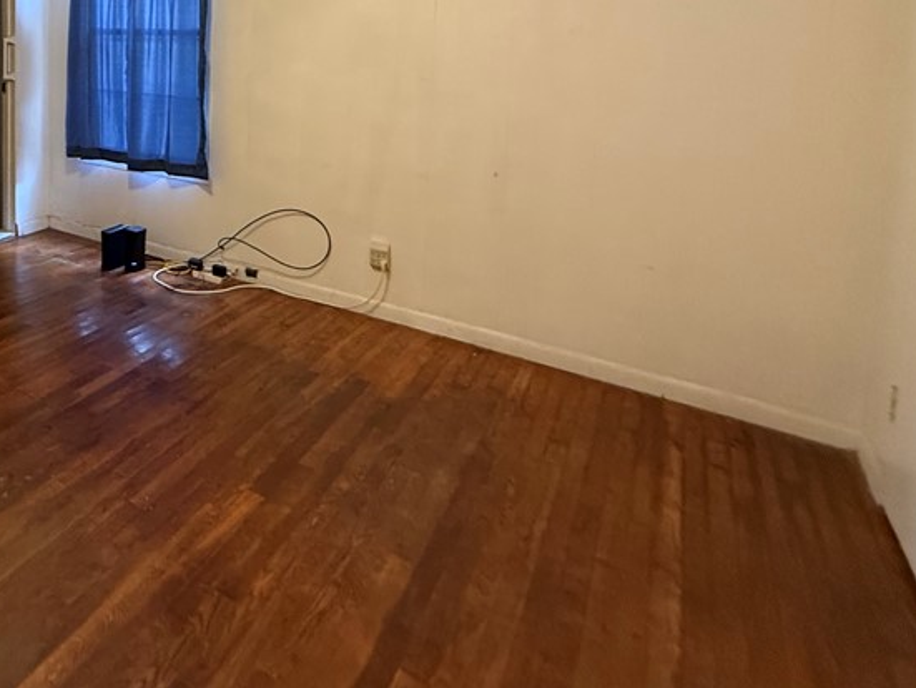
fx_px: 688
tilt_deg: -3.3
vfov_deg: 48.0
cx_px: 141
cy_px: 78
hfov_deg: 60.0
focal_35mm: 26
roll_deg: -0.7
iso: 640
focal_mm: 2.22
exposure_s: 1/60
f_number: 2.2
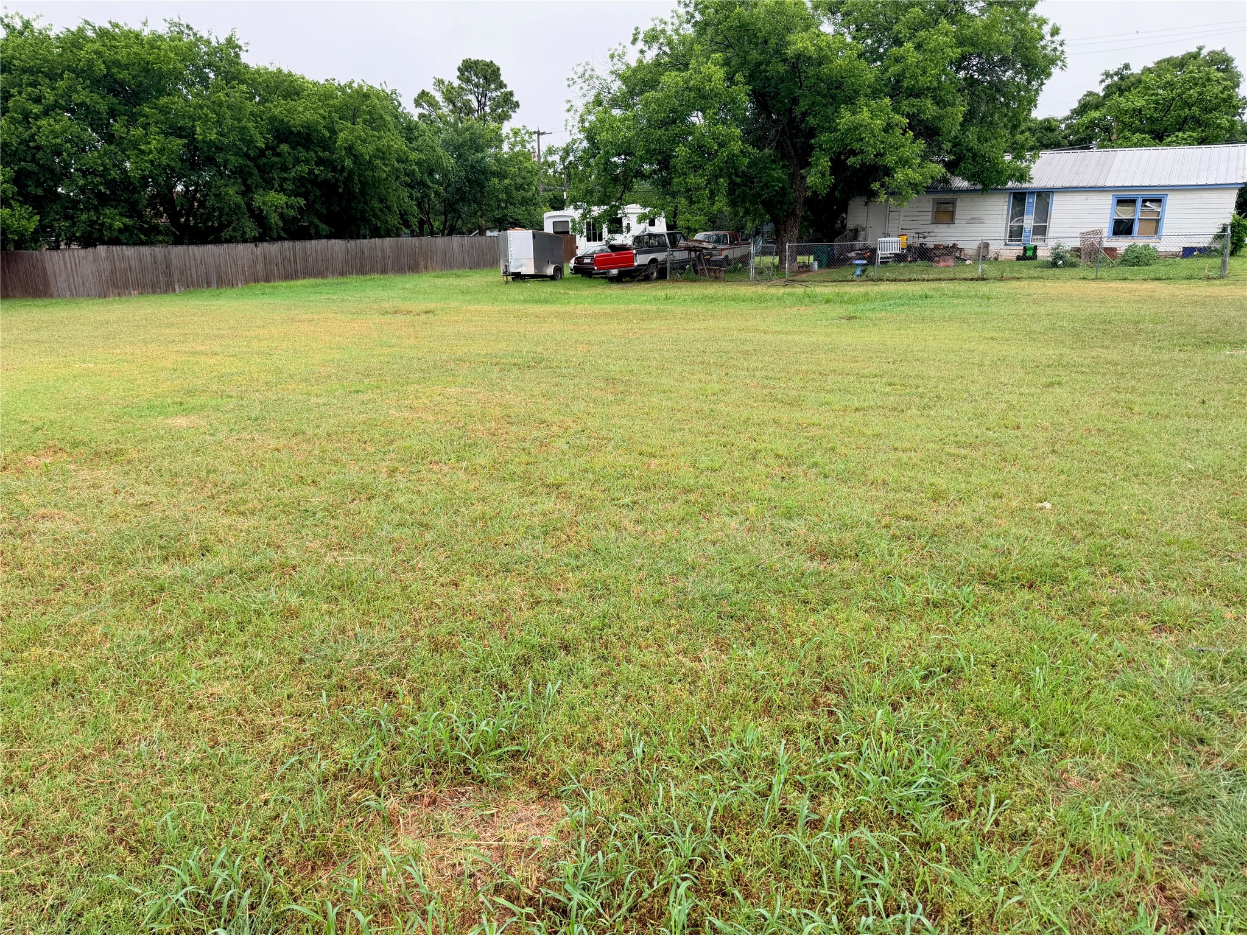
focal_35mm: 24
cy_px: 468
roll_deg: -0.8
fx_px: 865
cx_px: 624
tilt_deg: -15.3
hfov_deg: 71.6
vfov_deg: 56.8
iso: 80
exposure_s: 1/160
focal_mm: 6.76
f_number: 1.78
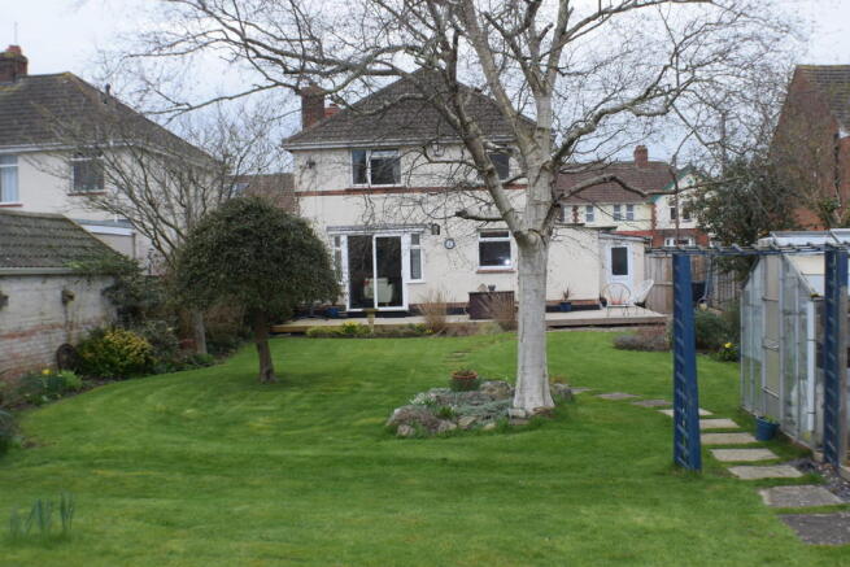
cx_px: 425
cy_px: 284
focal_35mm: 46
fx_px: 1098
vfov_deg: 29.0
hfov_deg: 42.3
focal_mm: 31
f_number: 8
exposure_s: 1/250
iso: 320
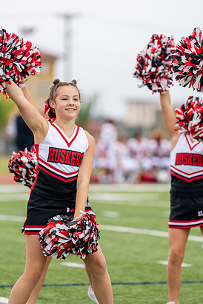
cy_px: 134
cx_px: 69
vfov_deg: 6.2
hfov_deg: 4.1
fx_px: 2825
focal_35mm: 334
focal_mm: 194
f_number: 2.8
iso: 320
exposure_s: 1/2000
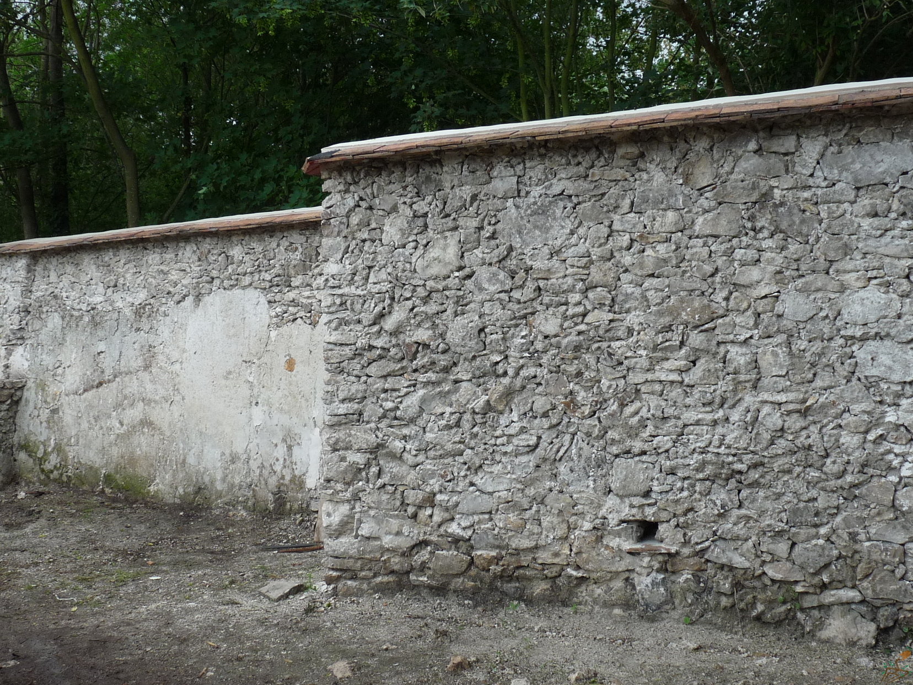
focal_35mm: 40
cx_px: 456
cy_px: 342
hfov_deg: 46.8
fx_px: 1055
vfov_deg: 36.0
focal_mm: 4.9
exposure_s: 1/160
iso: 100
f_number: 4
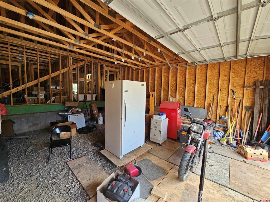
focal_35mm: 13
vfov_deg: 89.9
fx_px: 101
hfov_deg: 106.2
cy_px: 101
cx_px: 135
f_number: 2.2
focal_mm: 2.2
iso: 200
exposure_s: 1/359
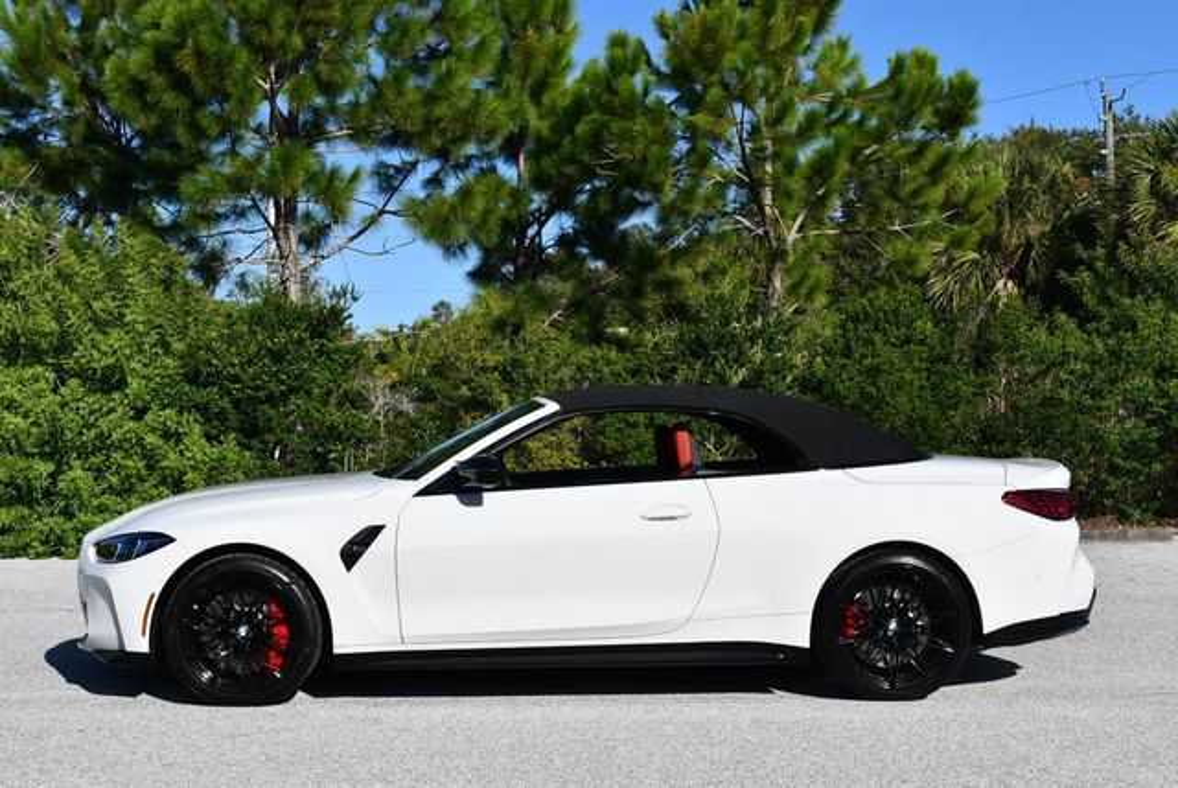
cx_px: 589
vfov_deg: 26.0
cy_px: 394
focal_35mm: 52
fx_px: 1703
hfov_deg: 38.2
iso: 100
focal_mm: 26
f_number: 9
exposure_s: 1/320
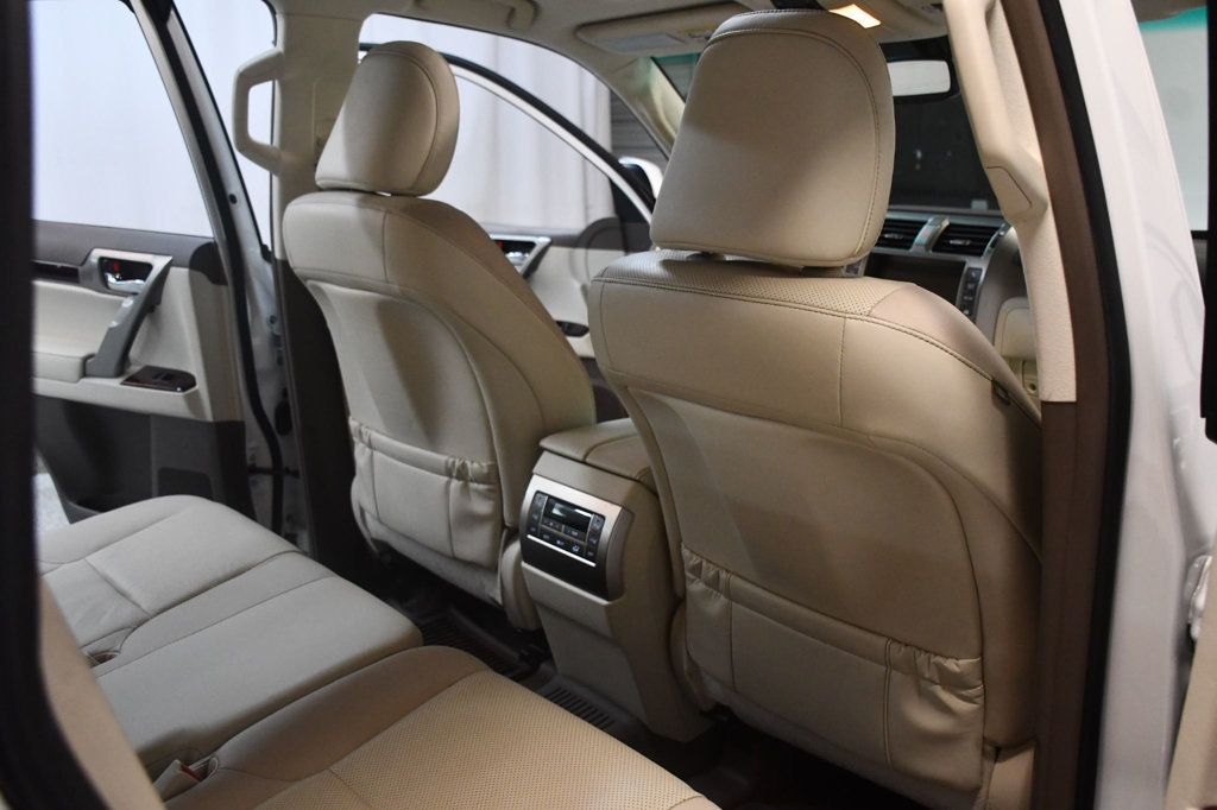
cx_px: 608
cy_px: 405
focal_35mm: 33
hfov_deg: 57.2
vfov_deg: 39.9
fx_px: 1115
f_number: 3.5
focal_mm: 22
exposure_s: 1/125
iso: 2200
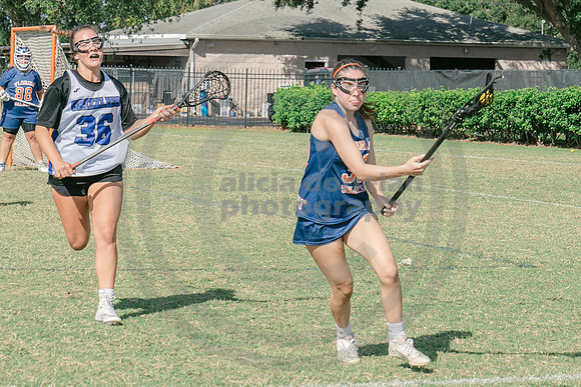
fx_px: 2280
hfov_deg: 14.5
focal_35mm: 141
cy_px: 126
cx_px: 390
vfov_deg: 9.7
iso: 250
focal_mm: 70
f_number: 5.6
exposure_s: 1/1000
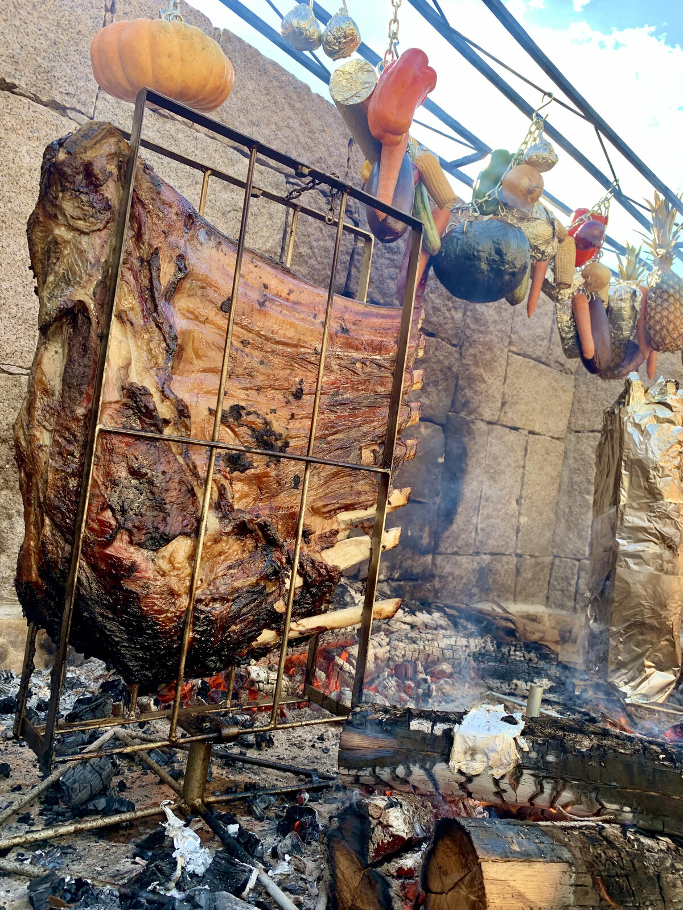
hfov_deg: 53.1
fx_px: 684
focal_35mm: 26
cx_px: 342
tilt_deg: +5.4
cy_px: 455
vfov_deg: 67.3
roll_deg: -9.1
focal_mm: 4.25
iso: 25
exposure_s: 1/151
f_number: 1.8
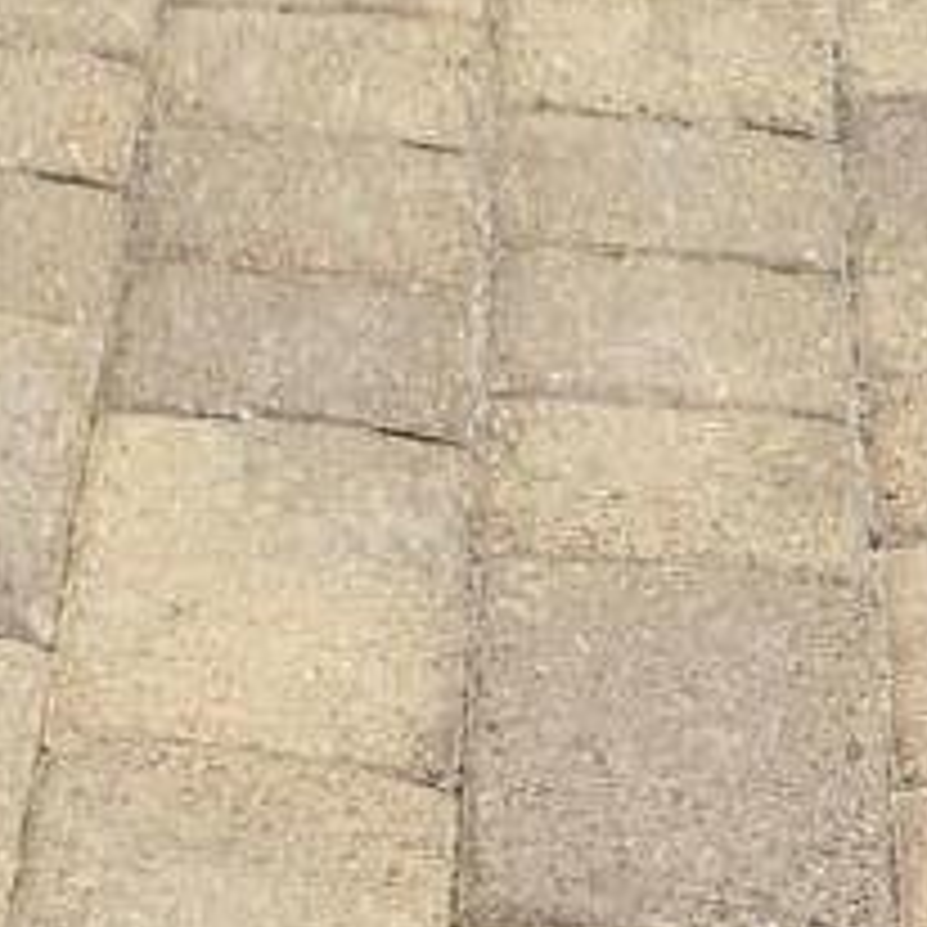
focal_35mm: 197
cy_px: -2434
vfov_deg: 7.2
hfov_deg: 8.8
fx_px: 5969
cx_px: -266
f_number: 1.8
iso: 80
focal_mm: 5.4
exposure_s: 1/6836
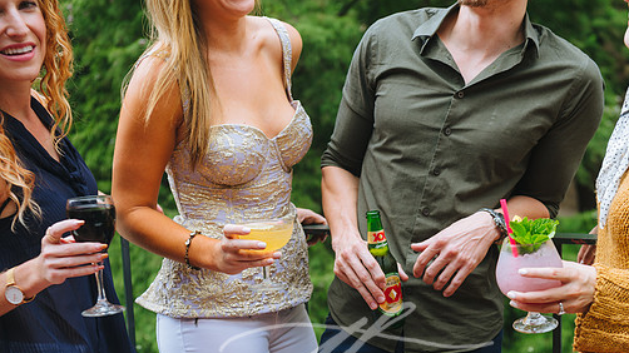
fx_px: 1050
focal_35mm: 63
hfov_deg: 33.3
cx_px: 343
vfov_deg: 19.0
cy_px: 231
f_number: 4
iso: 100
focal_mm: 52
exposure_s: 1/160
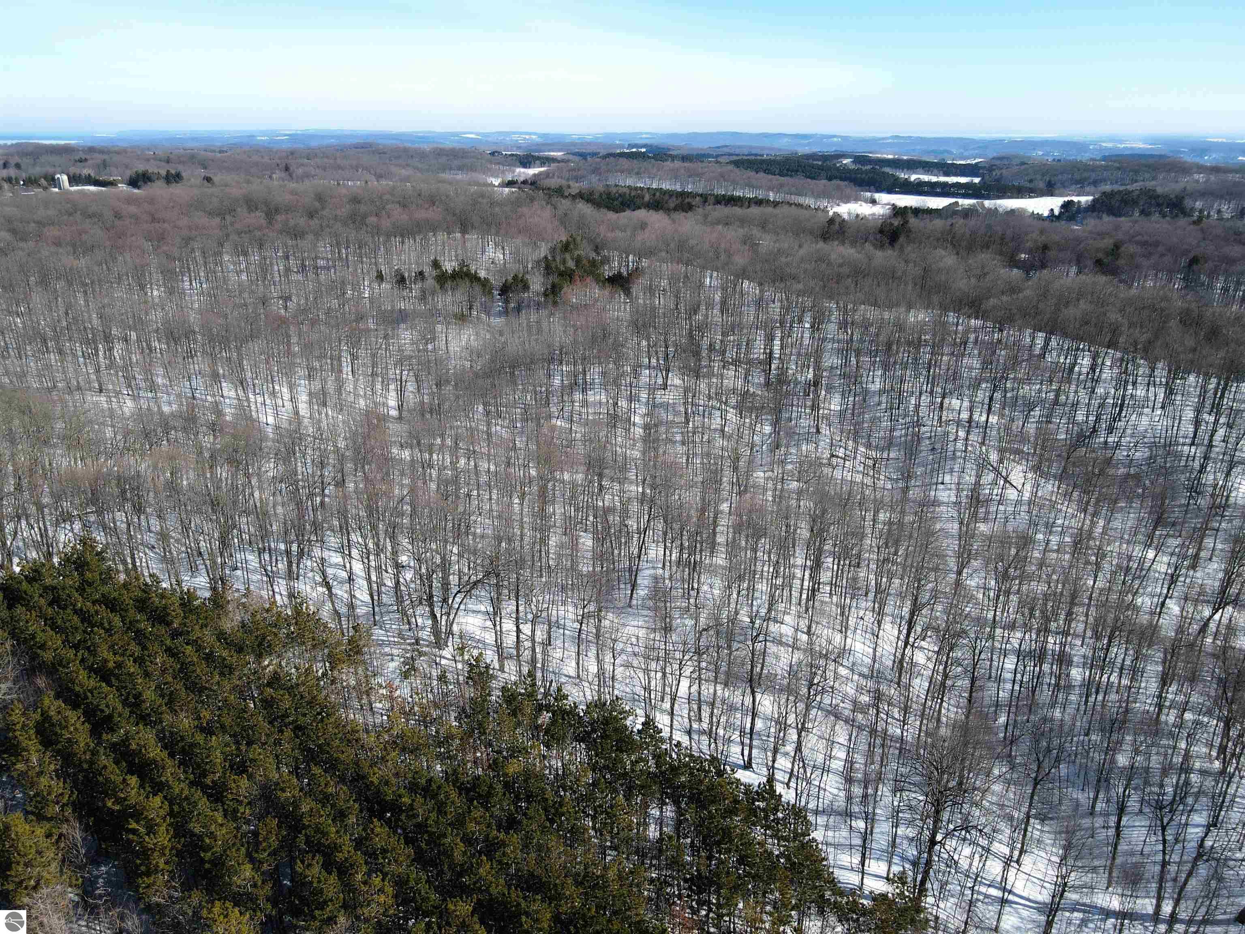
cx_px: 622
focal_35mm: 24
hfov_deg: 71.6
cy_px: 467
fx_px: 863
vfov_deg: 56.8
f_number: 2.8
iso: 100
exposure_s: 1/500
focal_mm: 4.5
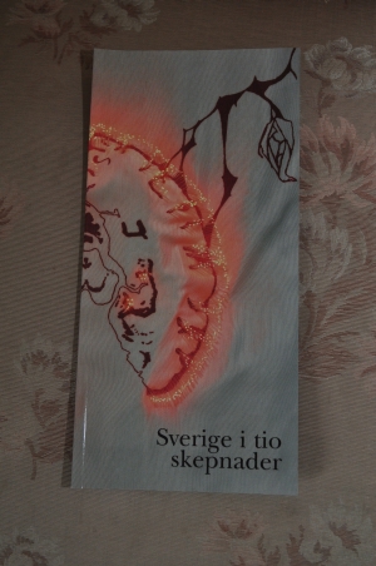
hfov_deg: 25.7
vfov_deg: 37.9
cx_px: 188
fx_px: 825
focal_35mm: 52
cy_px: 283
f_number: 6.3
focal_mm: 35
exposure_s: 1/160
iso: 640
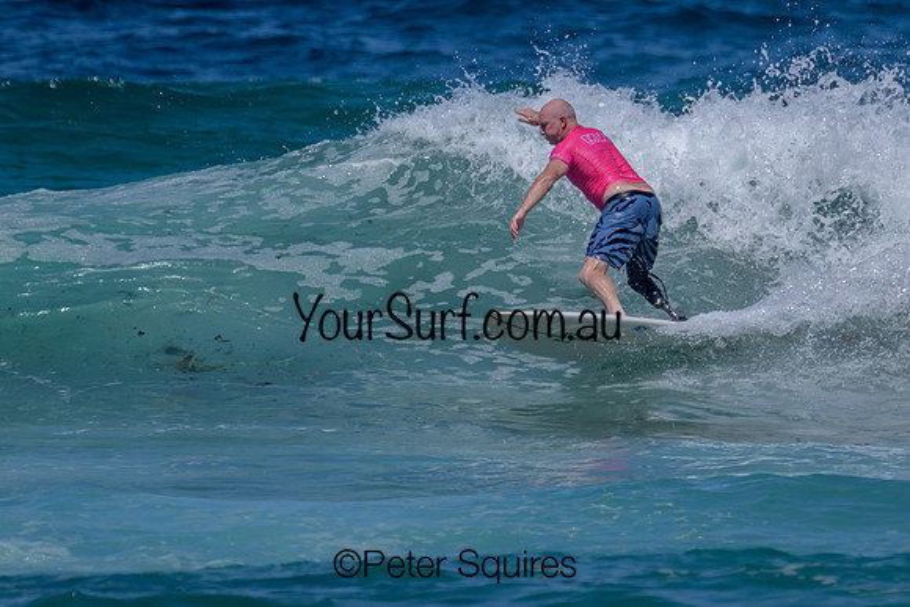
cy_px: 240
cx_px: 610
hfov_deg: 1.9
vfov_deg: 1.3
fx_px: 27320
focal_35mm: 1081
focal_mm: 800
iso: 500
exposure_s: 1/2000
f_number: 11
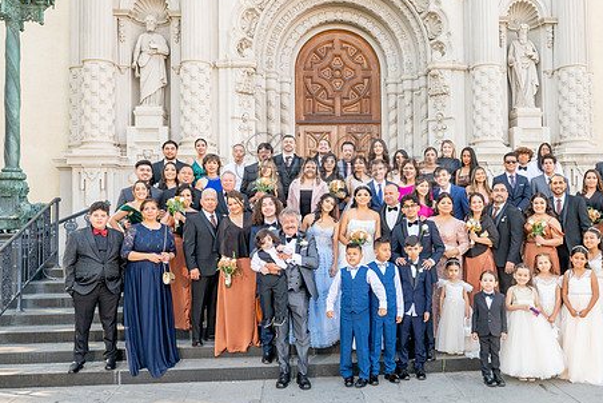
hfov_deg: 52.8
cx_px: 356
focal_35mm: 36
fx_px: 603
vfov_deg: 36.9
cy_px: 200
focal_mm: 24
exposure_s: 1/200
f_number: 5.6
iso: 400
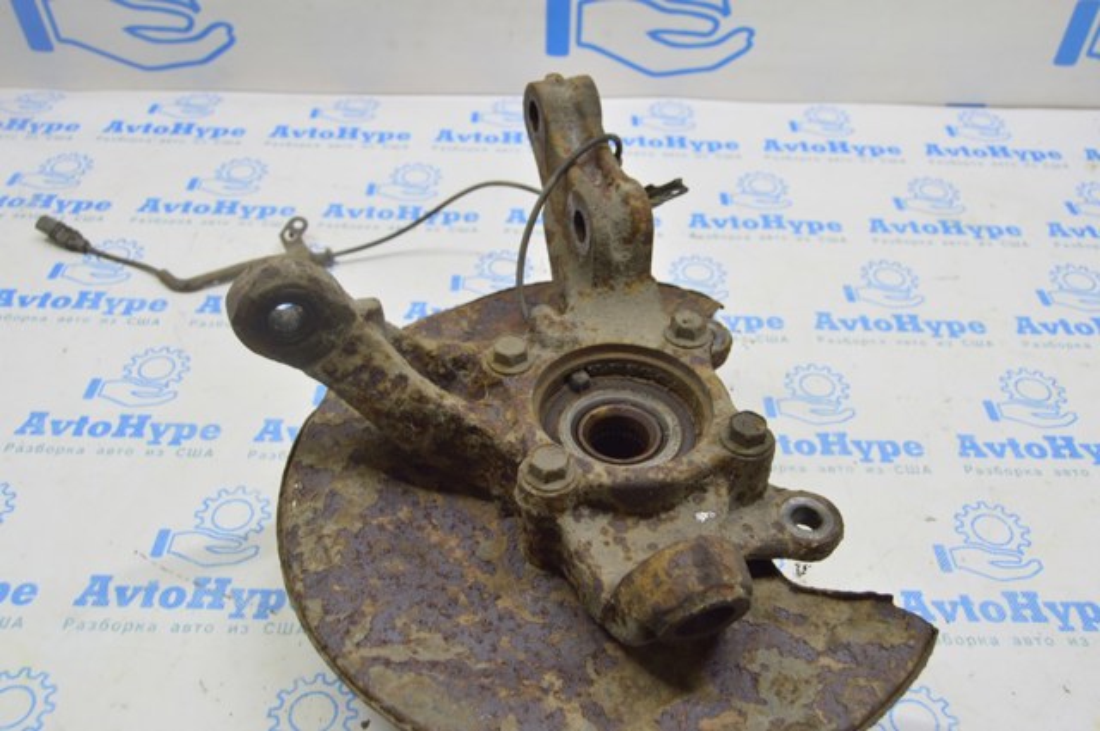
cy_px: 366
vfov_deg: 39.9
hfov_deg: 57.3
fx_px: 1007
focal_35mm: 33
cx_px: 550
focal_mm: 22
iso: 400
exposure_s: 1/20
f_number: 5.6
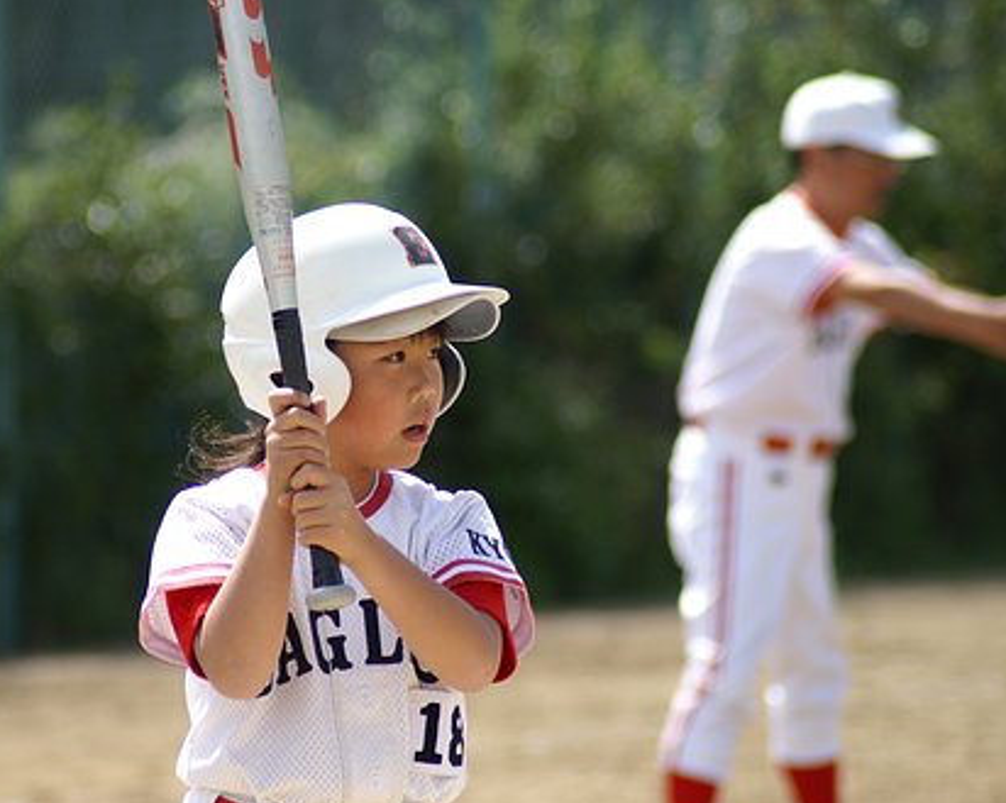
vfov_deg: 3.5
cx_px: 403
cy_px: 410
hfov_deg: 4.4
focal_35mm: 437
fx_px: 13002
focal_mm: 250
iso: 200
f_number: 5.6
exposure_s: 1/640
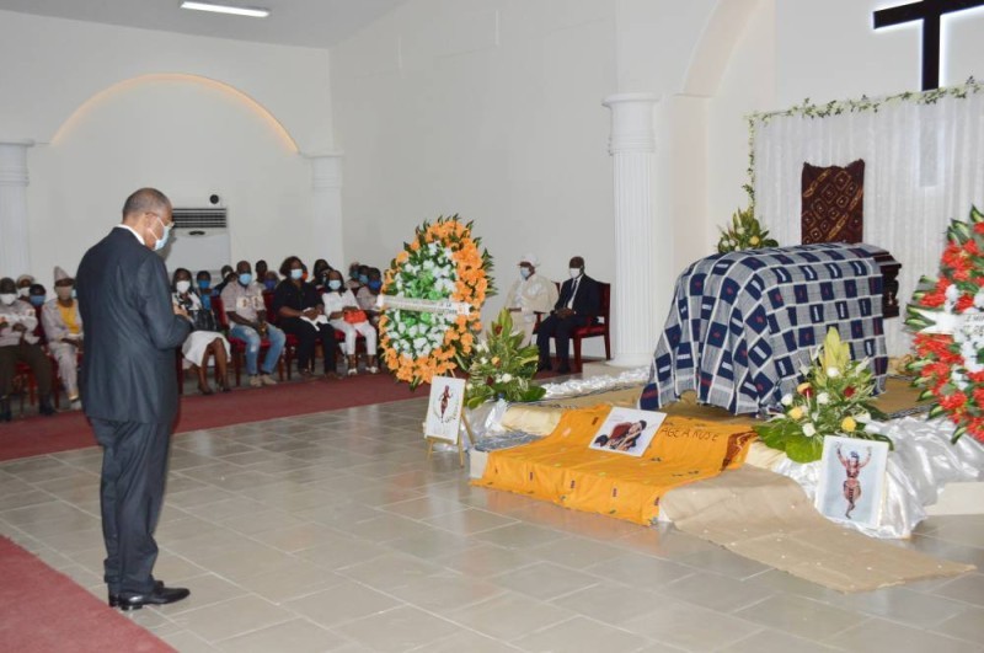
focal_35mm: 36
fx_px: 983
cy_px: 326
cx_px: 492
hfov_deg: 53.2
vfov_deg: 36.8
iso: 800
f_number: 7.1
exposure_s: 1/160
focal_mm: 24
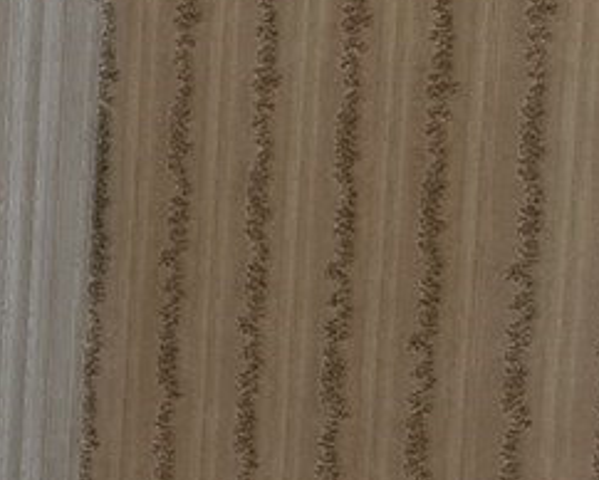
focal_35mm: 198
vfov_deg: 7.8
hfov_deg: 8.2
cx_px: -1210
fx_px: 3513
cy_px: 438
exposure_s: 1/120
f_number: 1.78
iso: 160
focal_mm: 6.86
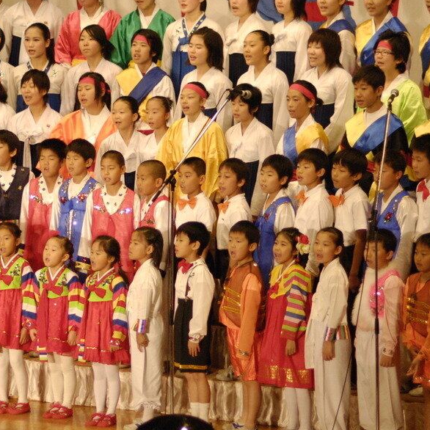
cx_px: 84
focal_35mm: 259
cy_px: 199
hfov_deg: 6.8
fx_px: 3640
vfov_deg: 6.8
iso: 800
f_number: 1.8
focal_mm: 85
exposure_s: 1/1000
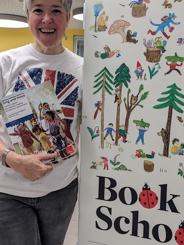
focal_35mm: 46
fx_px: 326
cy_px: 95
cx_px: 89
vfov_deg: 41.0
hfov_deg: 31.5
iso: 66
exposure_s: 1/99.9
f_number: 1.73
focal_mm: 4.38
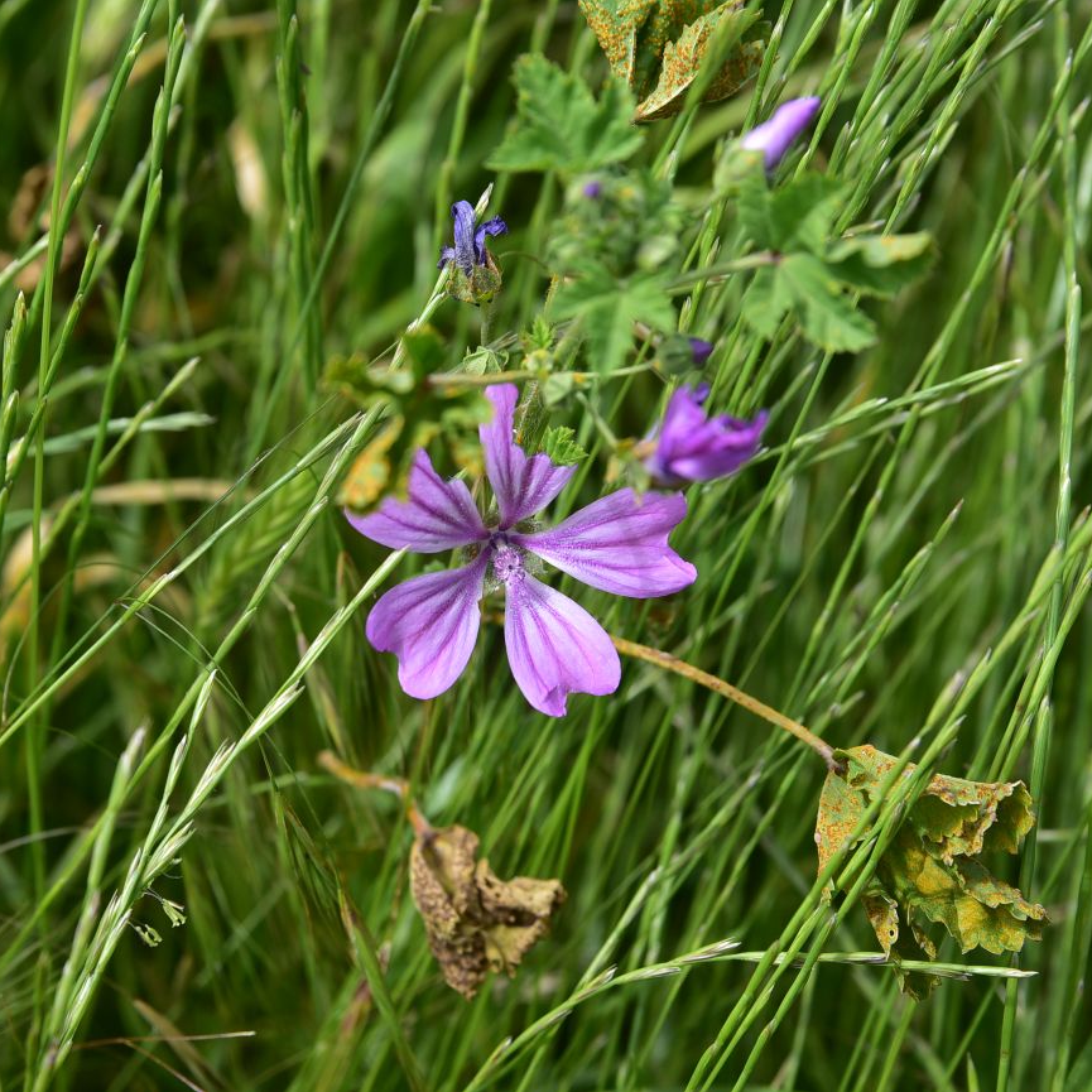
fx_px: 3284
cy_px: 546
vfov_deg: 18.9
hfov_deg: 18.9
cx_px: 490
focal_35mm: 92
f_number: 8
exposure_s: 1/400
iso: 200
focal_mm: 72
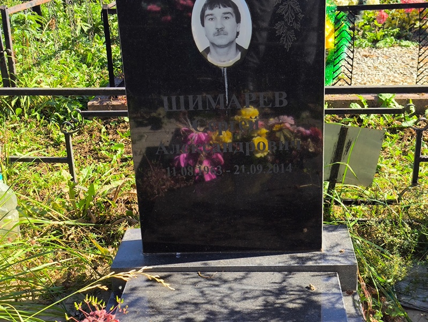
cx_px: 214
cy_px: 161
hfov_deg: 38.2
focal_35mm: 50
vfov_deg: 29.1
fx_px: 618
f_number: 1.7
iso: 50
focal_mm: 4.71
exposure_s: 1/569
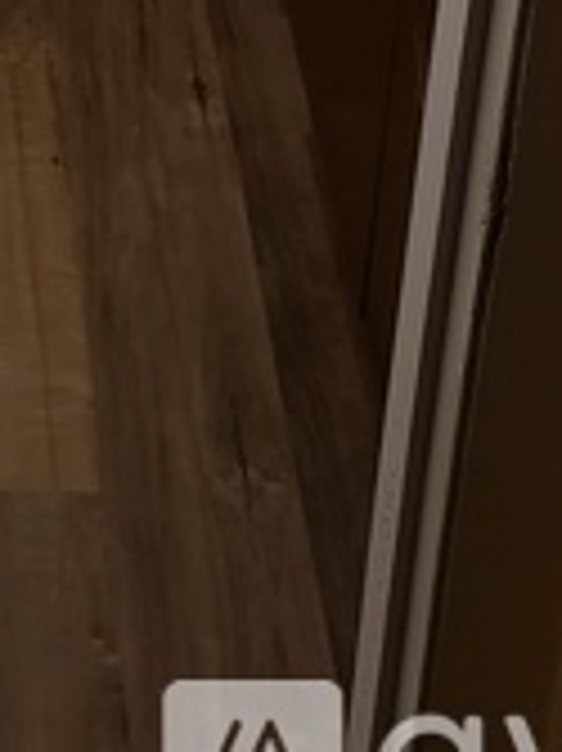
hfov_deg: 13.5
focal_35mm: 104
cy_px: -642
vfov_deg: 15.8
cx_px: -234
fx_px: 2254
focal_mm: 4.3
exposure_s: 1/40
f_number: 2.4
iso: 250
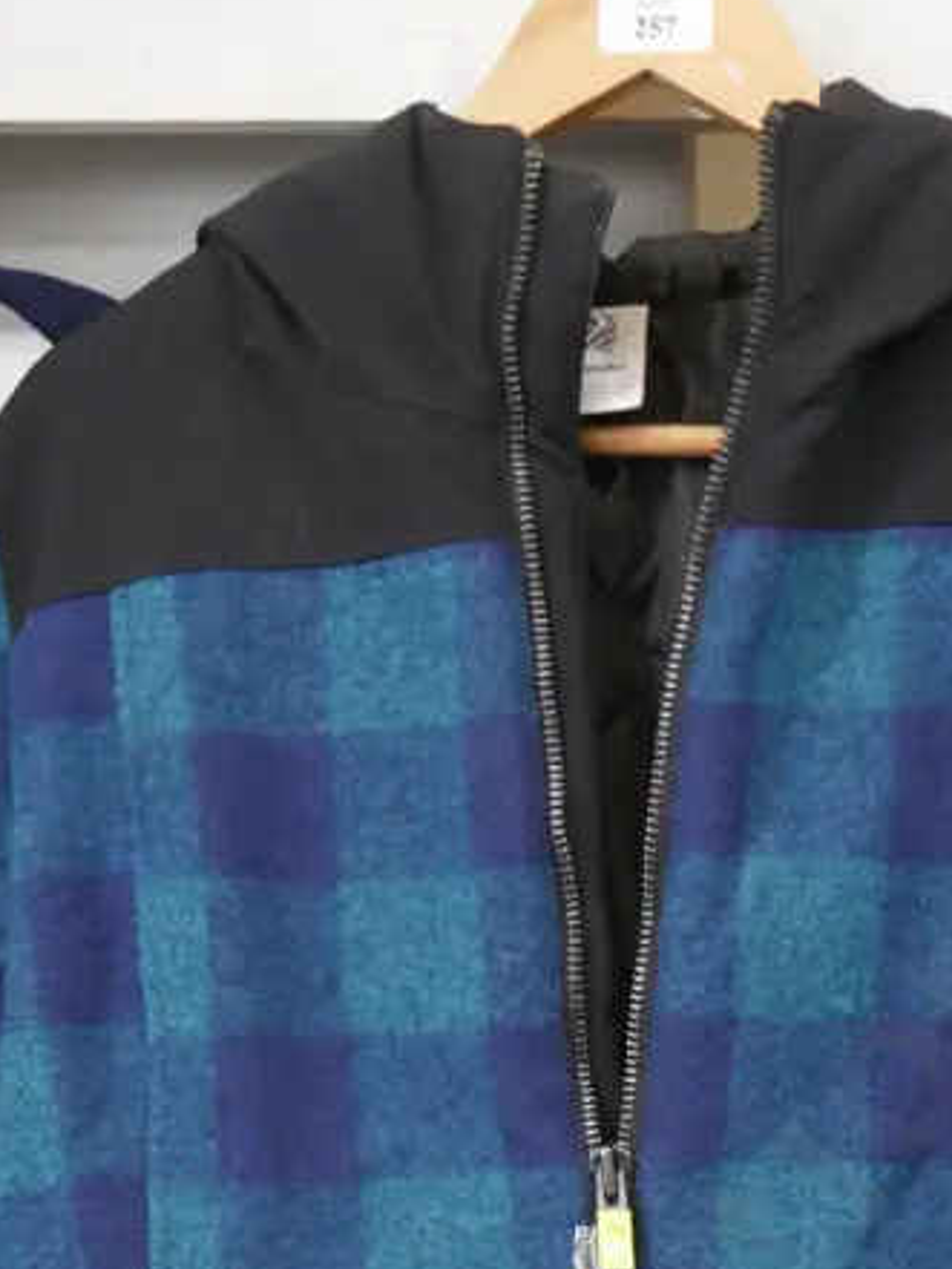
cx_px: 637
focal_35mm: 65
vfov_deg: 27.1
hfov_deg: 22.5
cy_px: 1427
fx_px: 2382
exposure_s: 1/60
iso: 2000
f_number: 3.5
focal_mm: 14
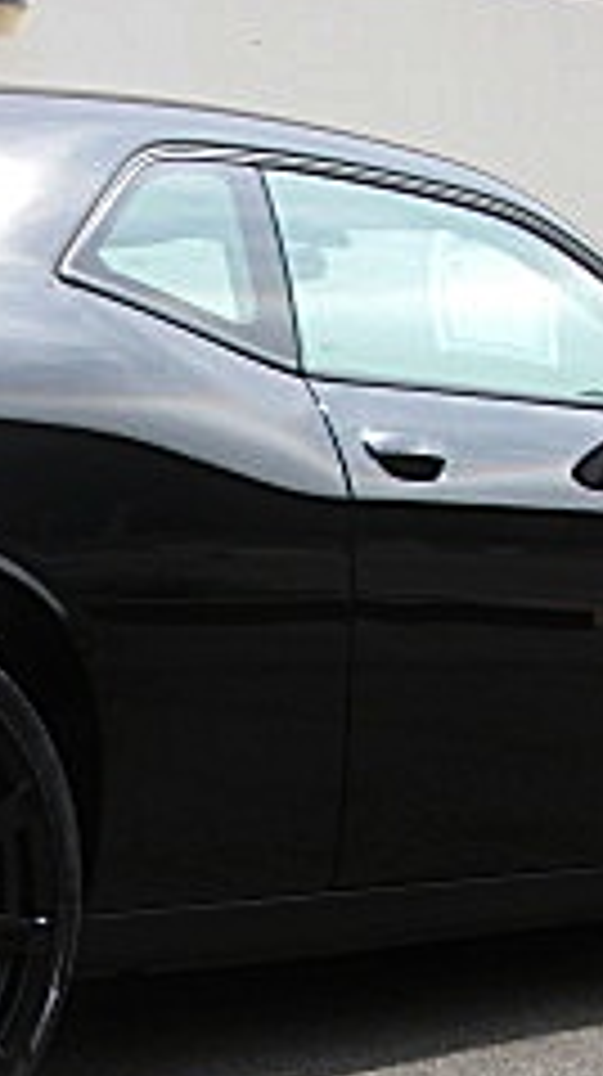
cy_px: 842
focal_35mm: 105
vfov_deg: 20.2
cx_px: -171
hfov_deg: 11.2
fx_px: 2992
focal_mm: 6.3
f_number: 2.8
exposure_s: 1/500
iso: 50
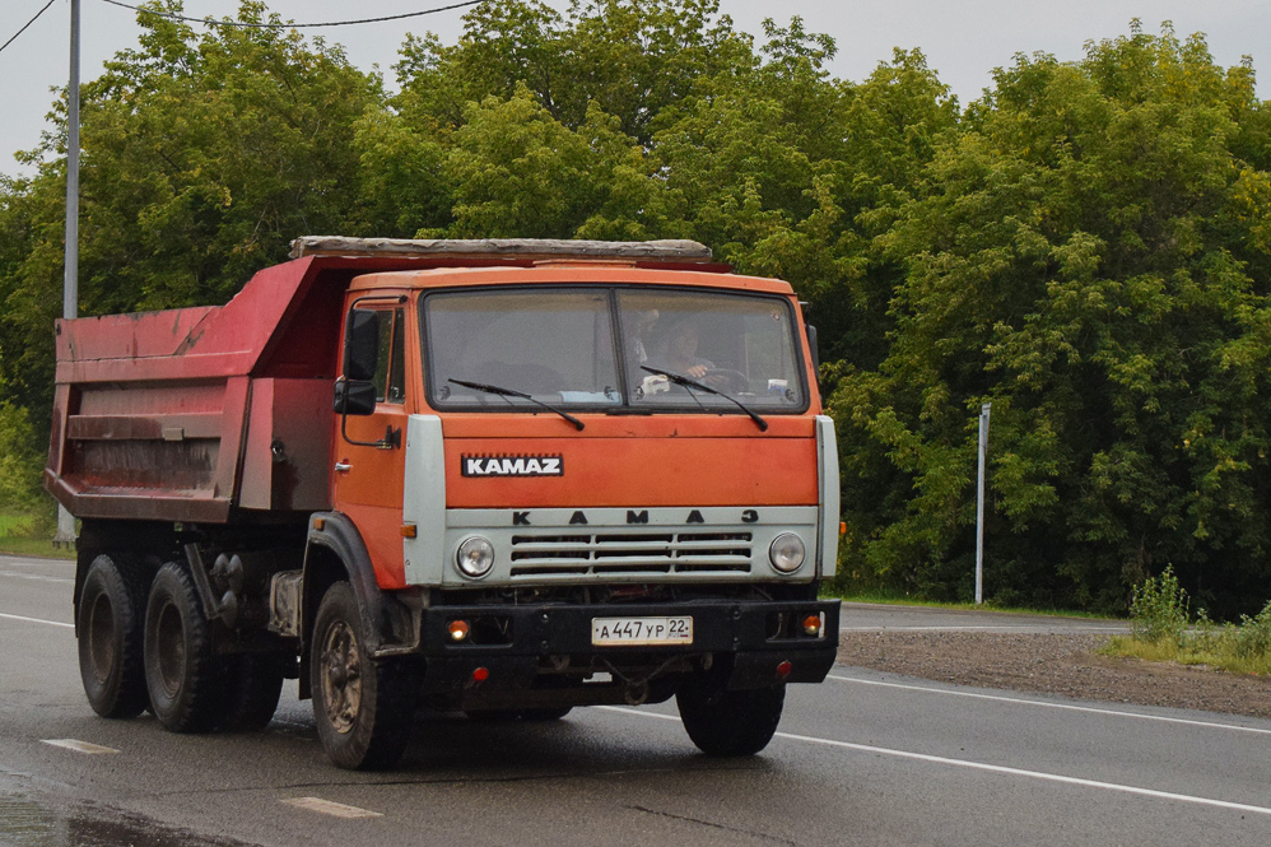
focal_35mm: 83
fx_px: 2930
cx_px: 515
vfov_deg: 16.4
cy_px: 364
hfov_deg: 24.4
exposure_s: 1/800
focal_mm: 46
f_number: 7.1
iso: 800
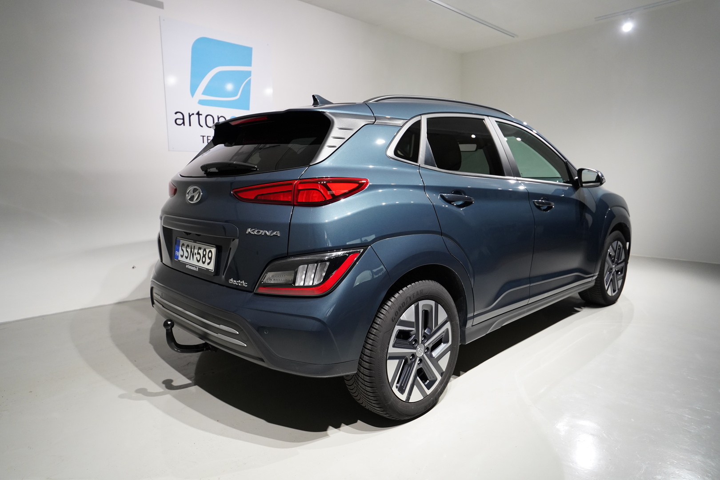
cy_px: 240
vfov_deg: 55.1
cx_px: 360
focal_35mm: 23
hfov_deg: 76.1
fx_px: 460
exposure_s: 1/160
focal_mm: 23
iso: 2500
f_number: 2.8
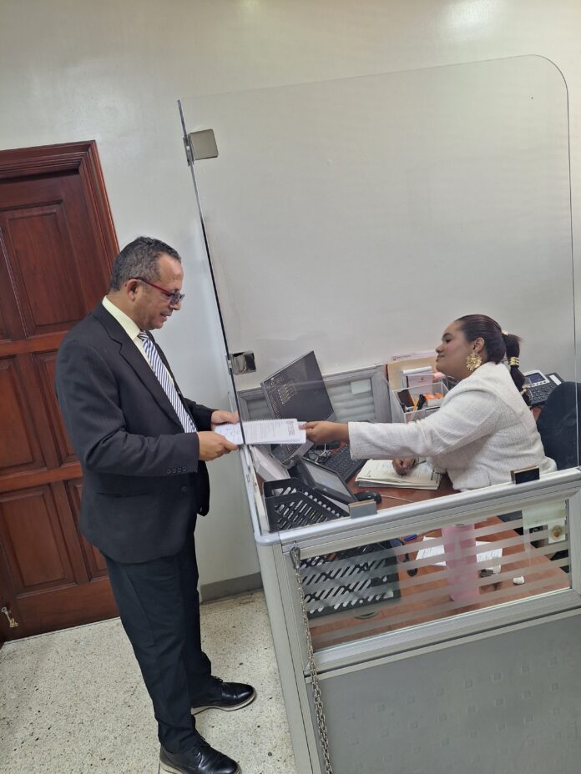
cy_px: 387
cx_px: 290
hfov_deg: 58.9
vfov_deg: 73.9
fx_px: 515
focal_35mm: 23
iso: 80
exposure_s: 1/40
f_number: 1.8
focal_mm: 5.54
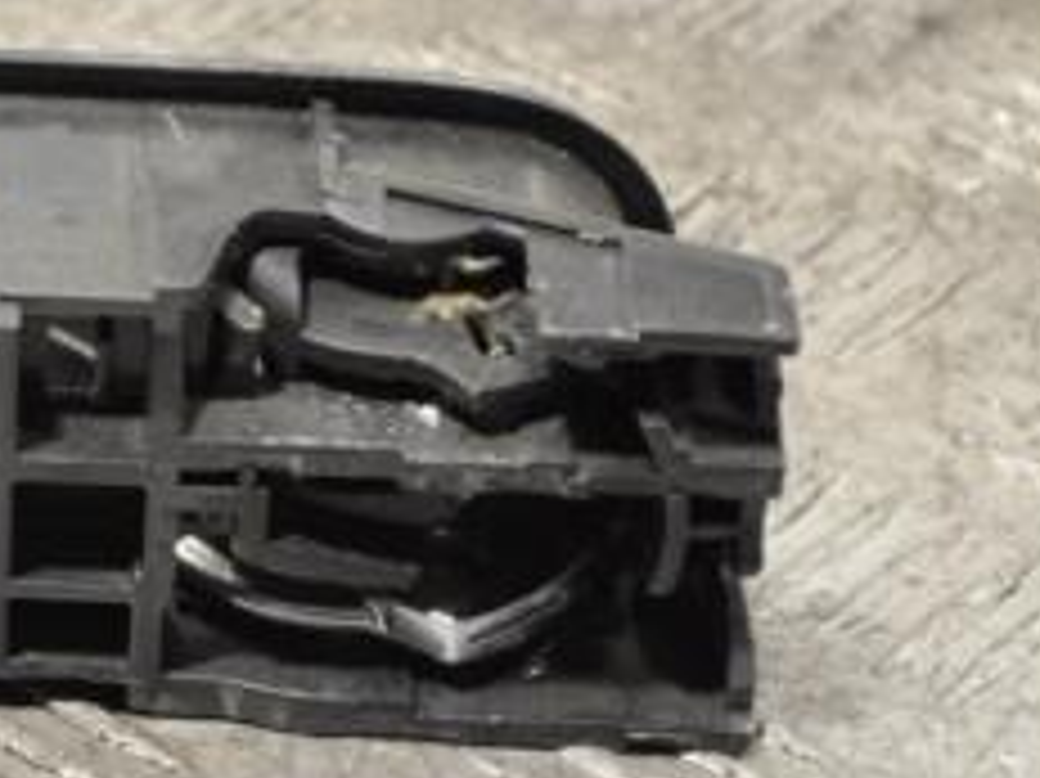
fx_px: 6193
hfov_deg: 9.5
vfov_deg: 7.2
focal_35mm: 206
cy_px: 391
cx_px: -63
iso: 640
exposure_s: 1/30
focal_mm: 55
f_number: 5.6
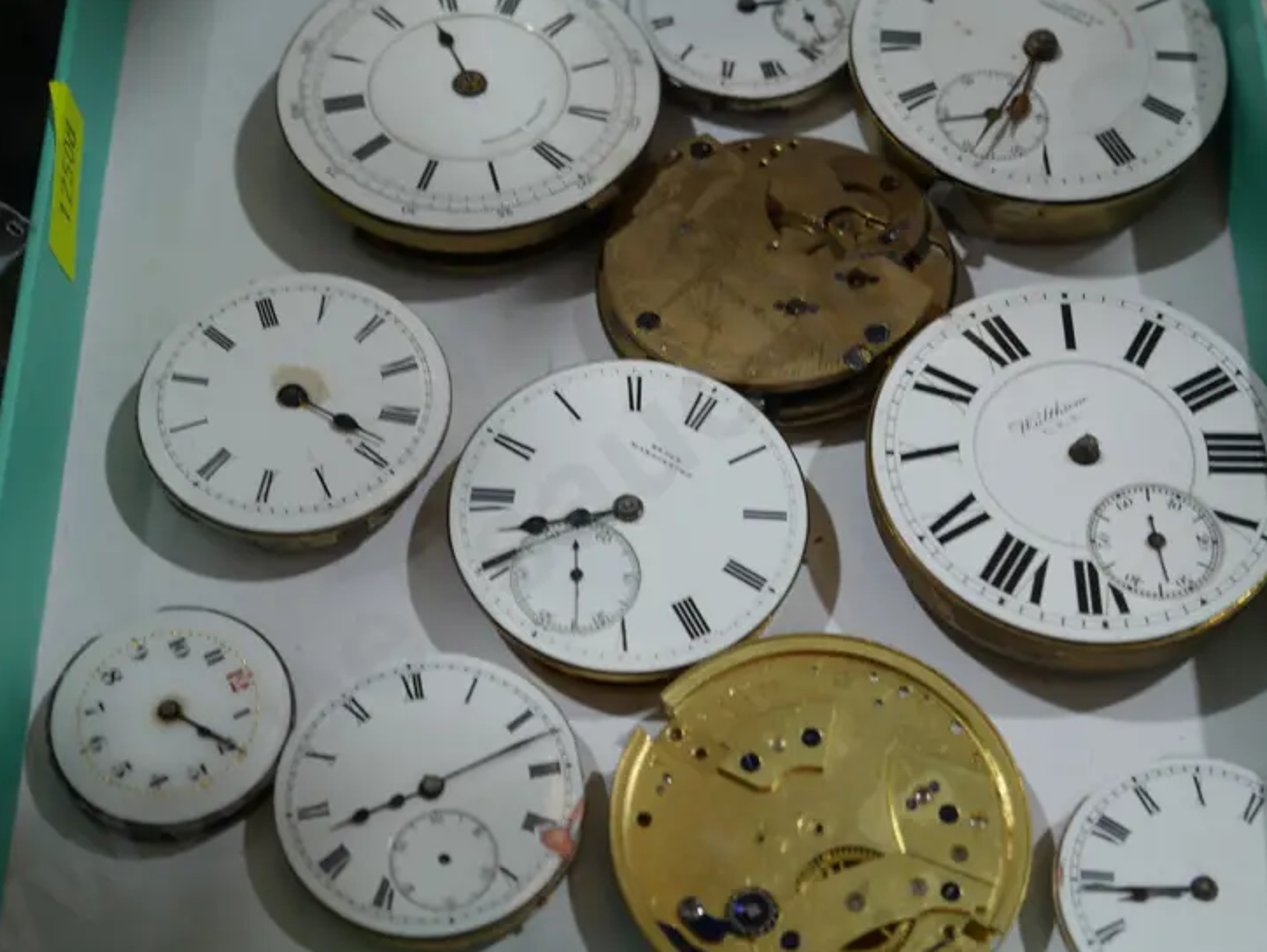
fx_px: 2490
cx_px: 661
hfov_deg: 28.5
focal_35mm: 68
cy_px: 441
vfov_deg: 21.6
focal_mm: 24
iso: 200
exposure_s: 1/60
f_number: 5.2
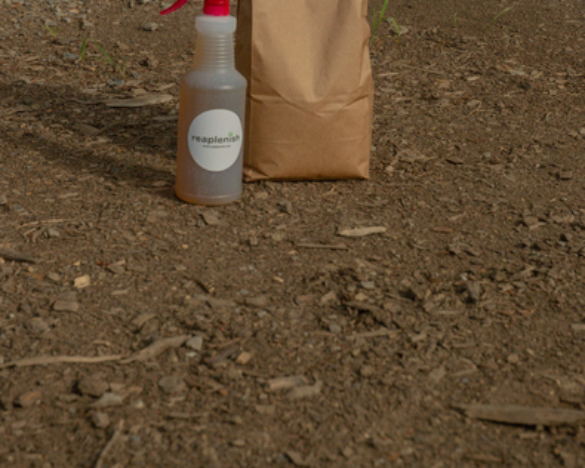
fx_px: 1627
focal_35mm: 94
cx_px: 294
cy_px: 71
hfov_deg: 20.4
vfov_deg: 16.2
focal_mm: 44
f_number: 8
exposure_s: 1/2000
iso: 800
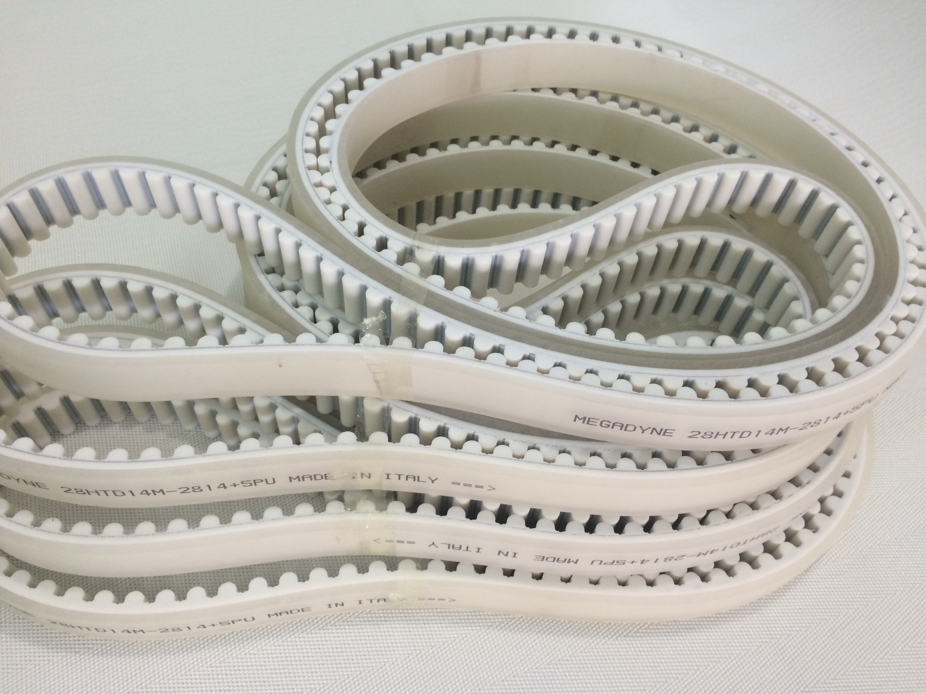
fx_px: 776
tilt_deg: -55.8
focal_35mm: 29
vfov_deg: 48.2
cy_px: 347
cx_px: 463
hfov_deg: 61.7
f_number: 2.2
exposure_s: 1/33
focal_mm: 4.15
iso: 125
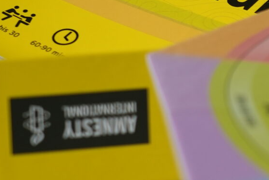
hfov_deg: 8.5
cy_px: 62
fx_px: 1742
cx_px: 454
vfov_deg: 5.9
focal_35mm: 233
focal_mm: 51
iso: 400
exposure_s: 1/100
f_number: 5
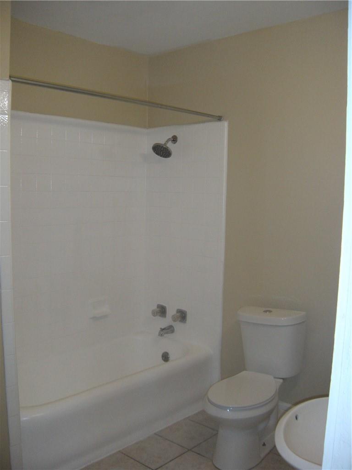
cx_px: 176
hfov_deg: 40.7
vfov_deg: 52.6
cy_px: 235
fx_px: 475
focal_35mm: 35
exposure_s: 1/52.1
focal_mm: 5.9
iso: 200
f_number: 3.8
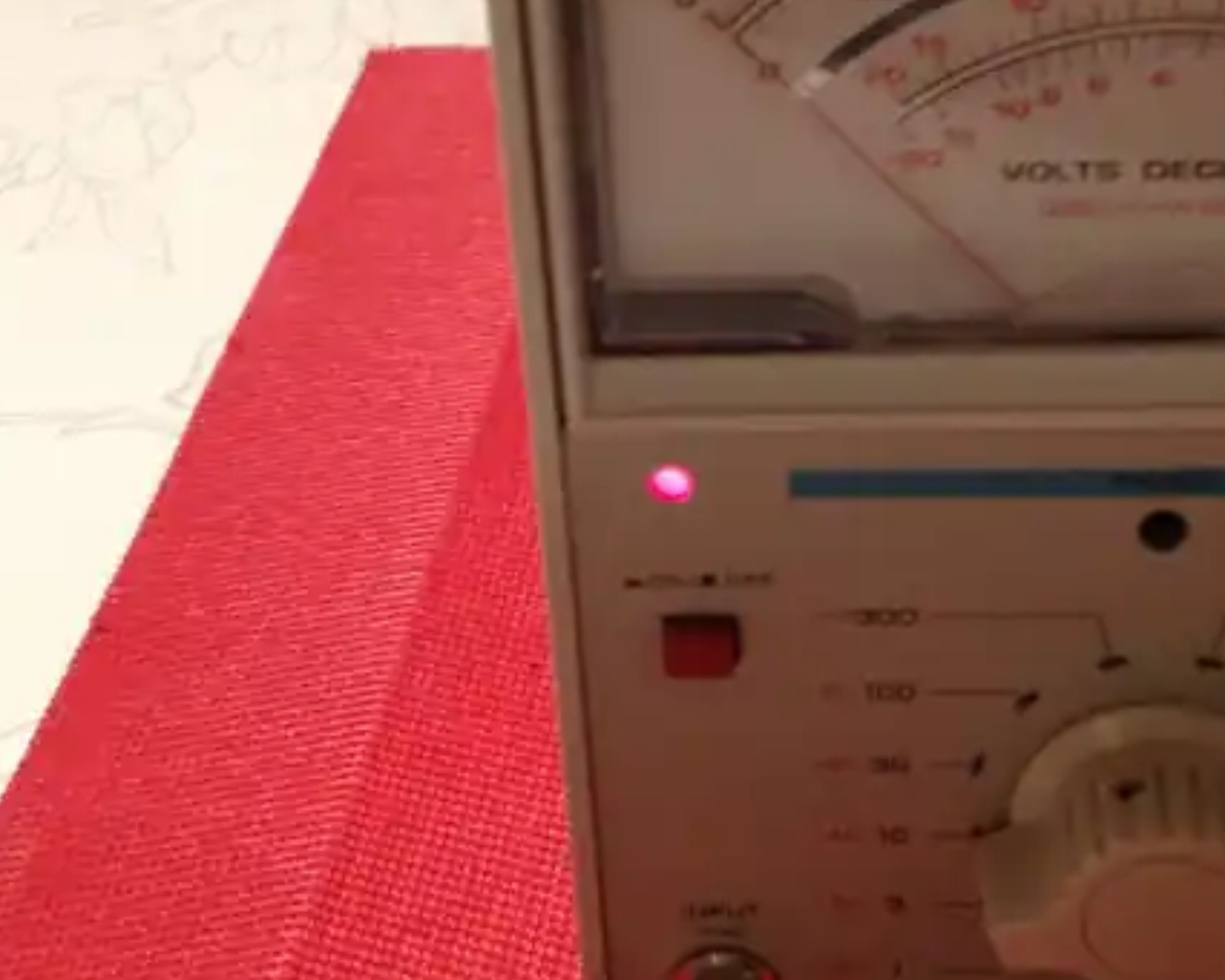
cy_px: 494
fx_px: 2901
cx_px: 722
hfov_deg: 23.8
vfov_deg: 19.2
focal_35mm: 80
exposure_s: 1/15
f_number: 2.4
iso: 125
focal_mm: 4.28
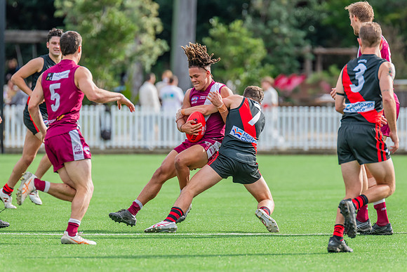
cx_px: 201
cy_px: 140
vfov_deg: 3.1
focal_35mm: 443
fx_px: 5007
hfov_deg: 4.7
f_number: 6.3
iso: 800
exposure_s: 1/1250
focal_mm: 420
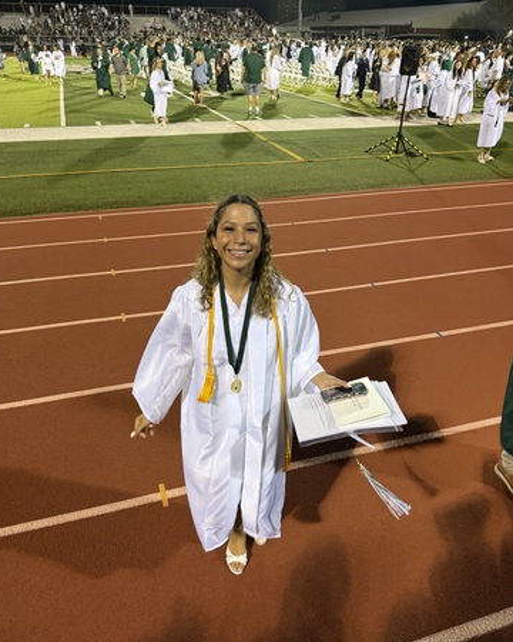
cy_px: 353
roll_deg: -1.0
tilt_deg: -32.4
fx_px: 494
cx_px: 247
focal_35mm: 26
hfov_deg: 54.9
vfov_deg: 65.9
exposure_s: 1/60
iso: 250
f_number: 1.78
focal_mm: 6.76
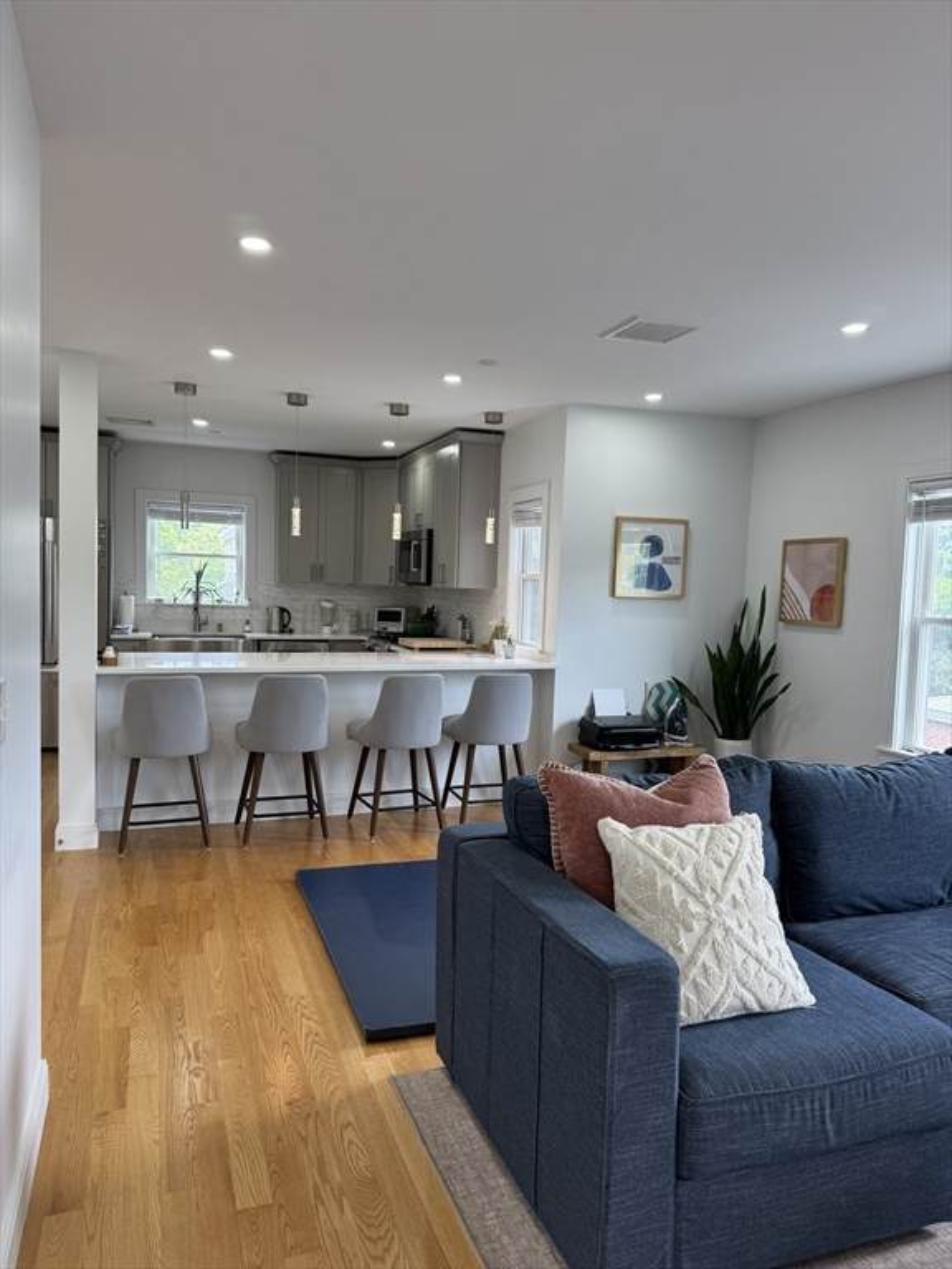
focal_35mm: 24
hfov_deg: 56.8
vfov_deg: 71.6
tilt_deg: -3.5
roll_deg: -1.0
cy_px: 634
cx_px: 476
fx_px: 880
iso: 80
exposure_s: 1/111
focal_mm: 6.76
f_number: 1.78
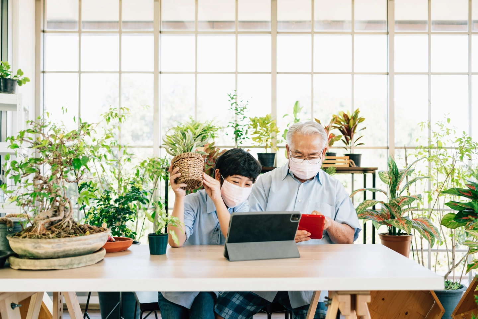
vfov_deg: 37.9
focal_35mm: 35
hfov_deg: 54.4
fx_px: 465
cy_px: 160
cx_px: 239
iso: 160
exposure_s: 1/160
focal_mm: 35
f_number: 2.5
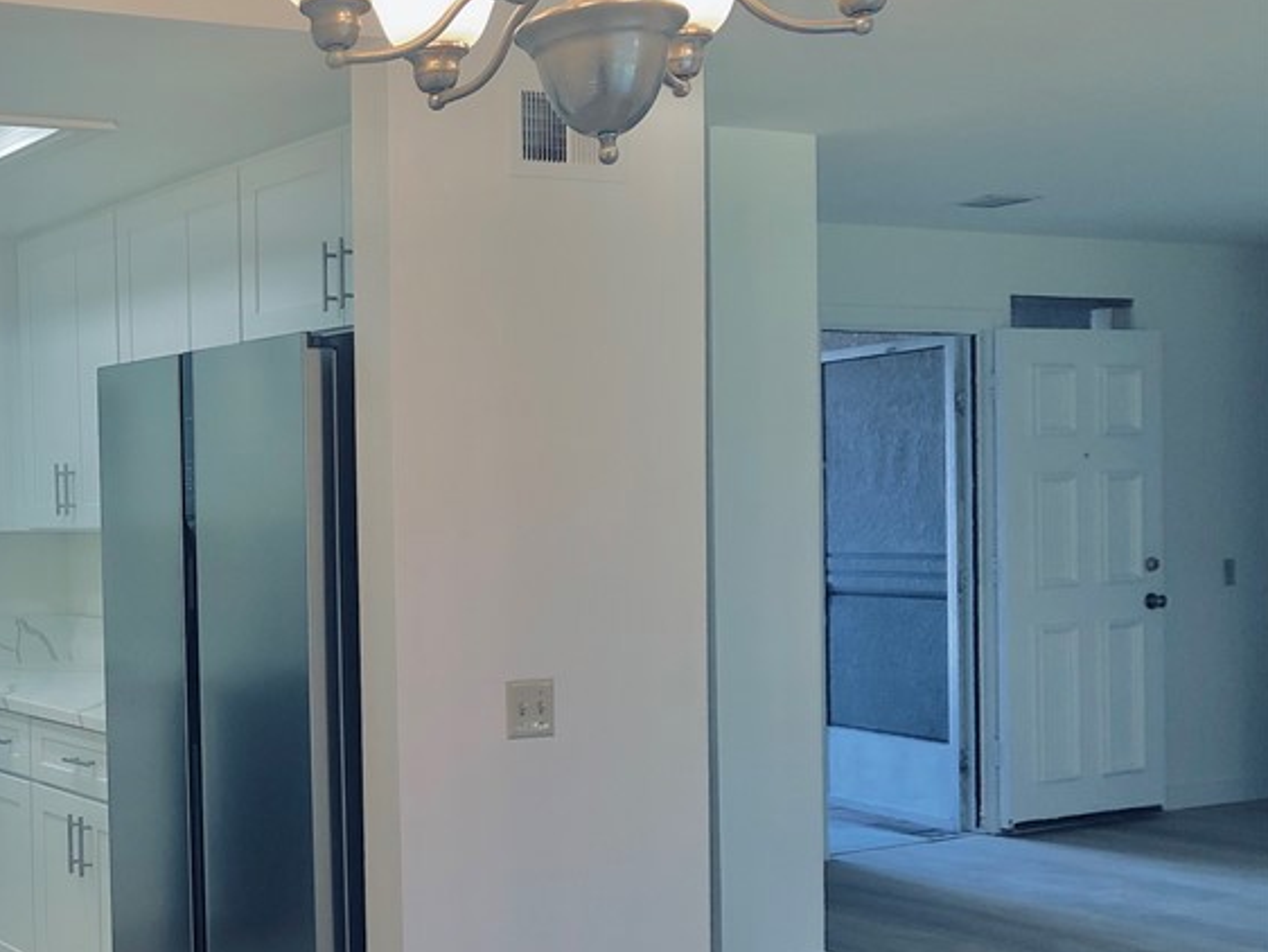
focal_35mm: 51
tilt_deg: -2.4
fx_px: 1869
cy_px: 598
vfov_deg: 28.5
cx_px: 120
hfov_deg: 35.2
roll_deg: +2.2
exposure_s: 1/40
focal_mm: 4
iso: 25
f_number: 1.8
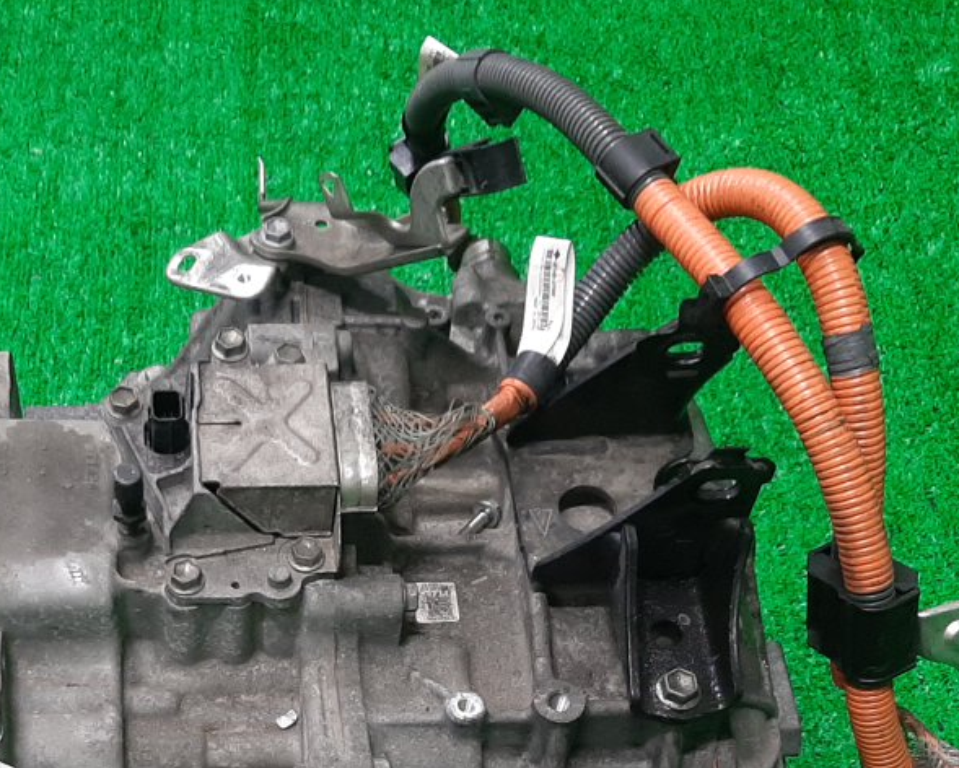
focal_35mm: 62
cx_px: 267
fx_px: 1761
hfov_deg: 30.1
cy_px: 768
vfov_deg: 23.6
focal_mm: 3.93
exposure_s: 1/50
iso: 125
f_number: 1.7
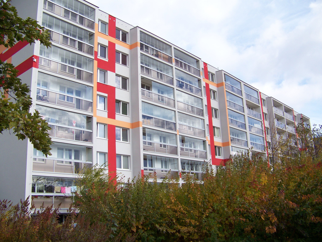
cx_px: 161
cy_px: 121
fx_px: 335
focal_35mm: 36
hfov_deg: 51.4
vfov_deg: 39.7
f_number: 2.8
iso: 64
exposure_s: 1/500
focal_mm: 5.85
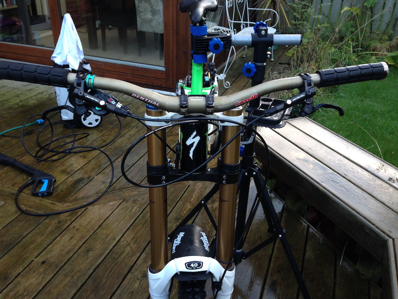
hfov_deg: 55.4
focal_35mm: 33
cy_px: 150
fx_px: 379
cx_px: 199
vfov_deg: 42.9
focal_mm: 4.12
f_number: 2.4
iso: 50
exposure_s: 1/30
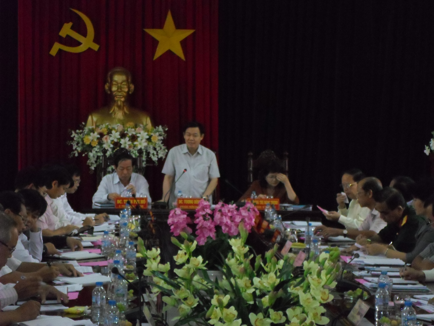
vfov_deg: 13.5
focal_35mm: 110
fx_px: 1379
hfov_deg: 17.9
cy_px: 163
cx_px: 217
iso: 640
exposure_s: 1/60
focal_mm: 19.8
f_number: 5.7
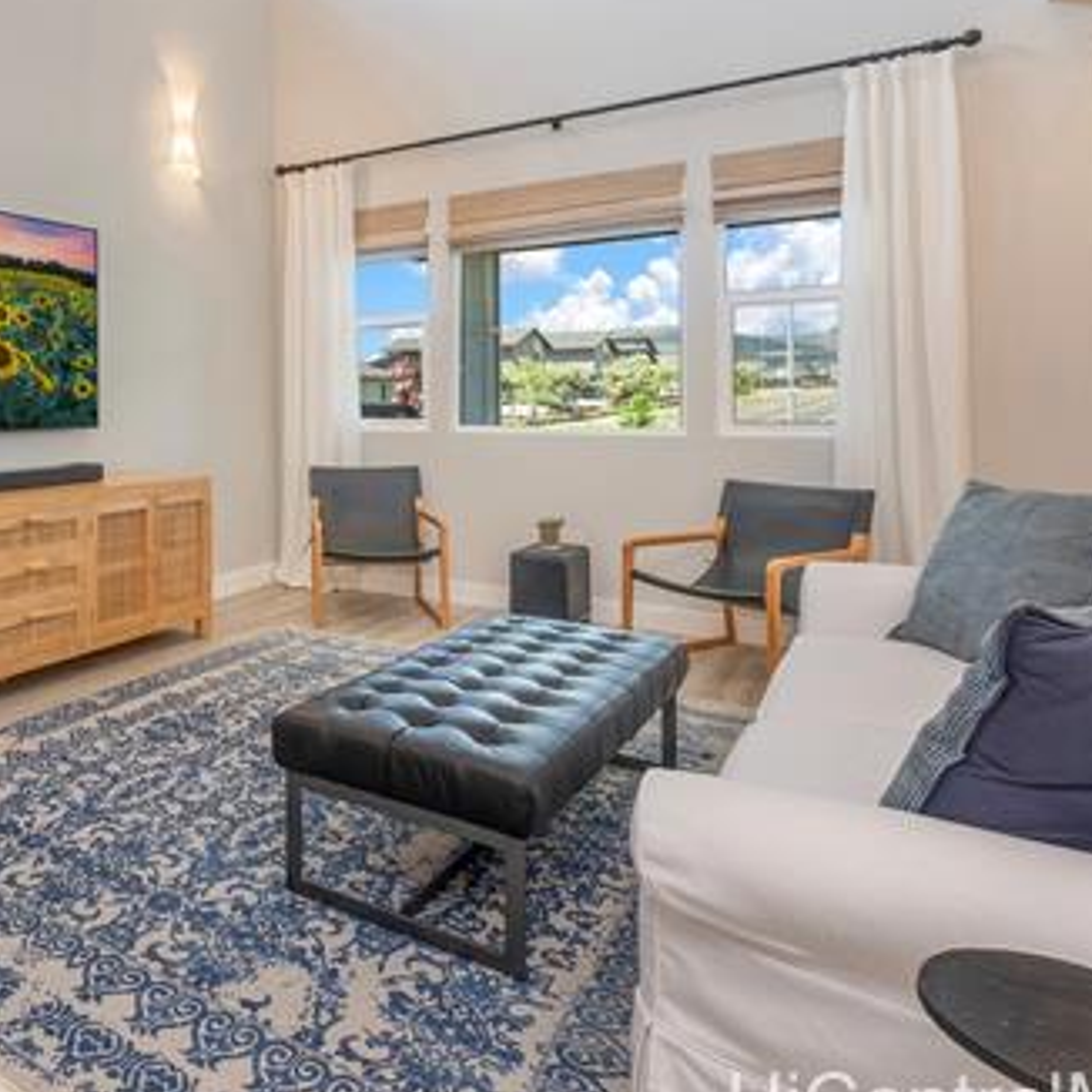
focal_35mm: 25
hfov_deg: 56.1
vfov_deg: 62.2
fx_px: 892
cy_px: 422
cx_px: 151
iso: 250
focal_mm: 10
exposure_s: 1/20
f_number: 8
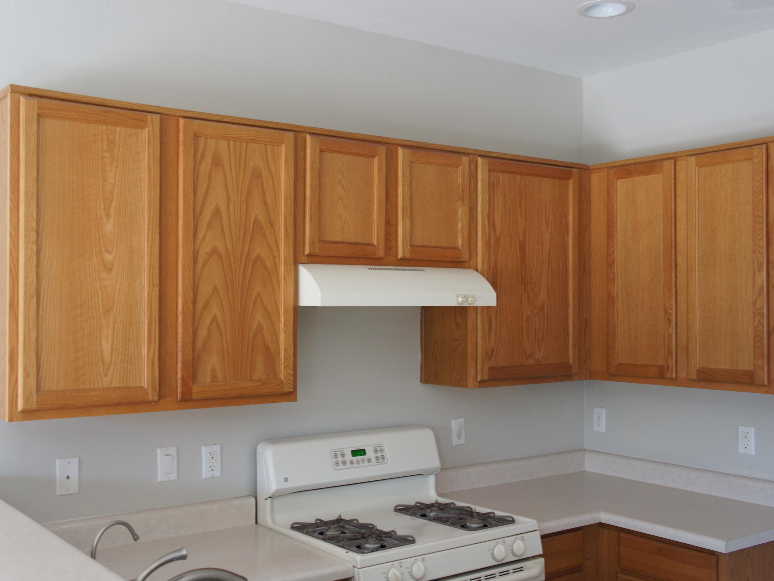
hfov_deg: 46.8
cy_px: 293
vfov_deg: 36.0
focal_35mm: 40
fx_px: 894
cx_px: 393
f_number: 4.5
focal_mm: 24
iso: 200
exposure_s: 1/40
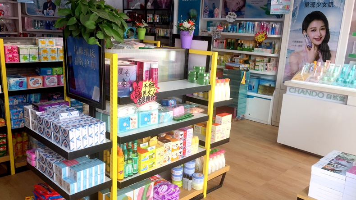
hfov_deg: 61.0
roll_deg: -2.9
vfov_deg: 36.6
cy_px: 107
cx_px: 177
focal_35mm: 32
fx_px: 302
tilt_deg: -14.5
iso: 32
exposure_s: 1/106
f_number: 2.2
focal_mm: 4.15
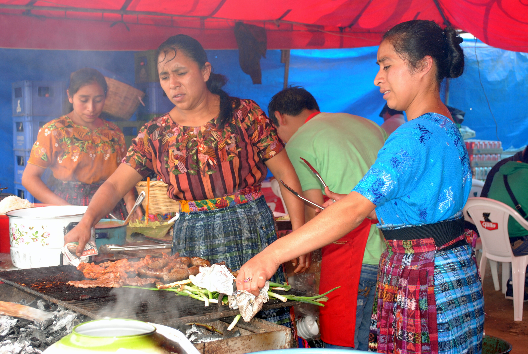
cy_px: 177
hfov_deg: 37.8
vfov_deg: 25.8
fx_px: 771
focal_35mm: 52
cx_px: 264
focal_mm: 35
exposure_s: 1/80
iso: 200
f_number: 6.3
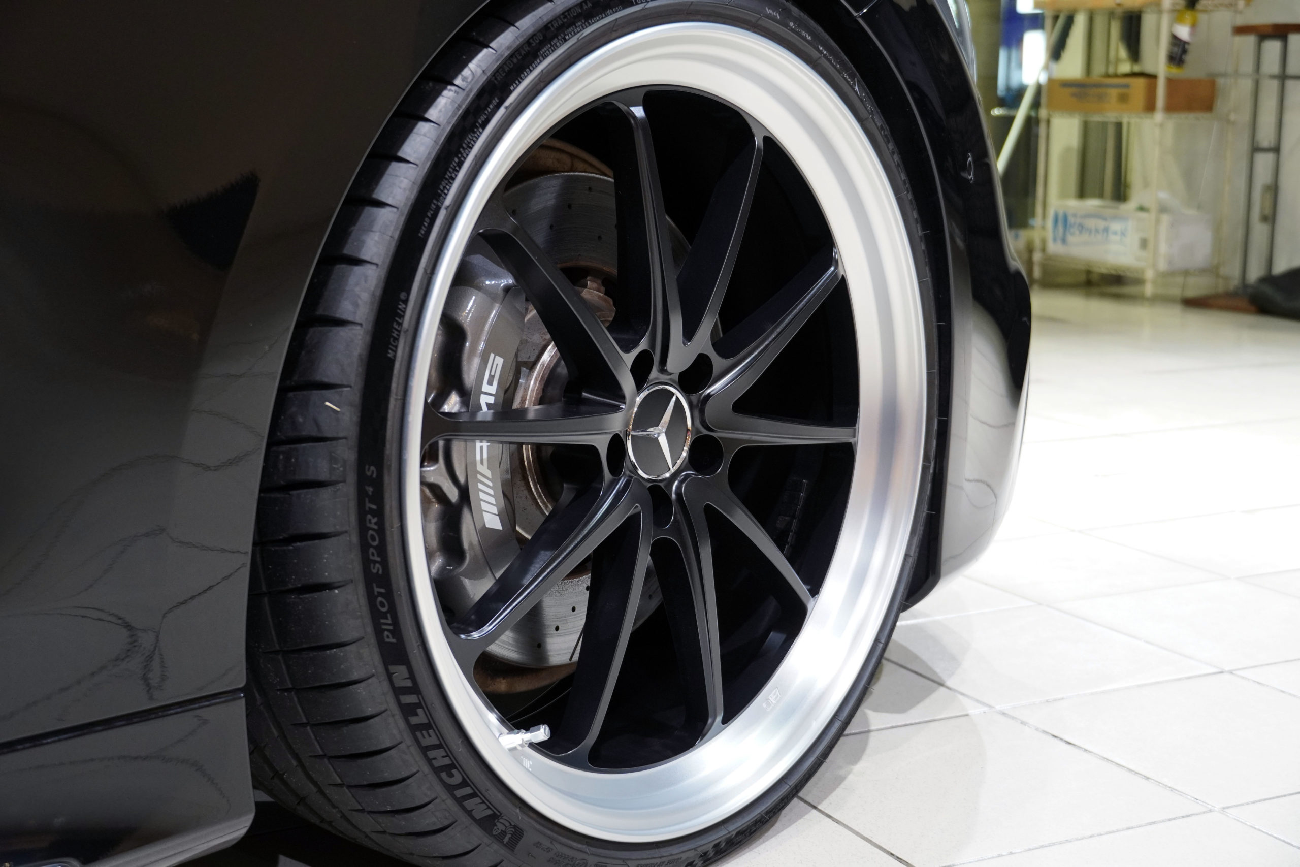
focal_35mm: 51
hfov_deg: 38.9
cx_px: 650
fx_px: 1842
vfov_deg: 26.5
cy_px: 434
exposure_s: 1/60
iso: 1250
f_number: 4.5
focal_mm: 34
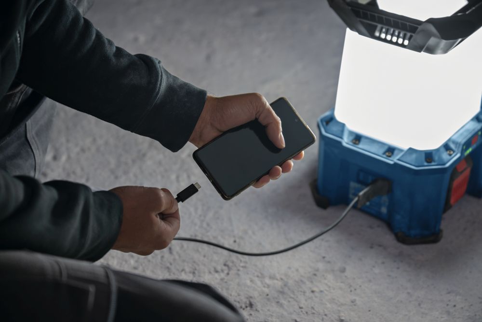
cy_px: 161
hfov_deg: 28.8
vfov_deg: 19.5
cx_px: 241
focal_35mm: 70
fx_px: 937
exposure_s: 1/125
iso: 250
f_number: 4
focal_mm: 70
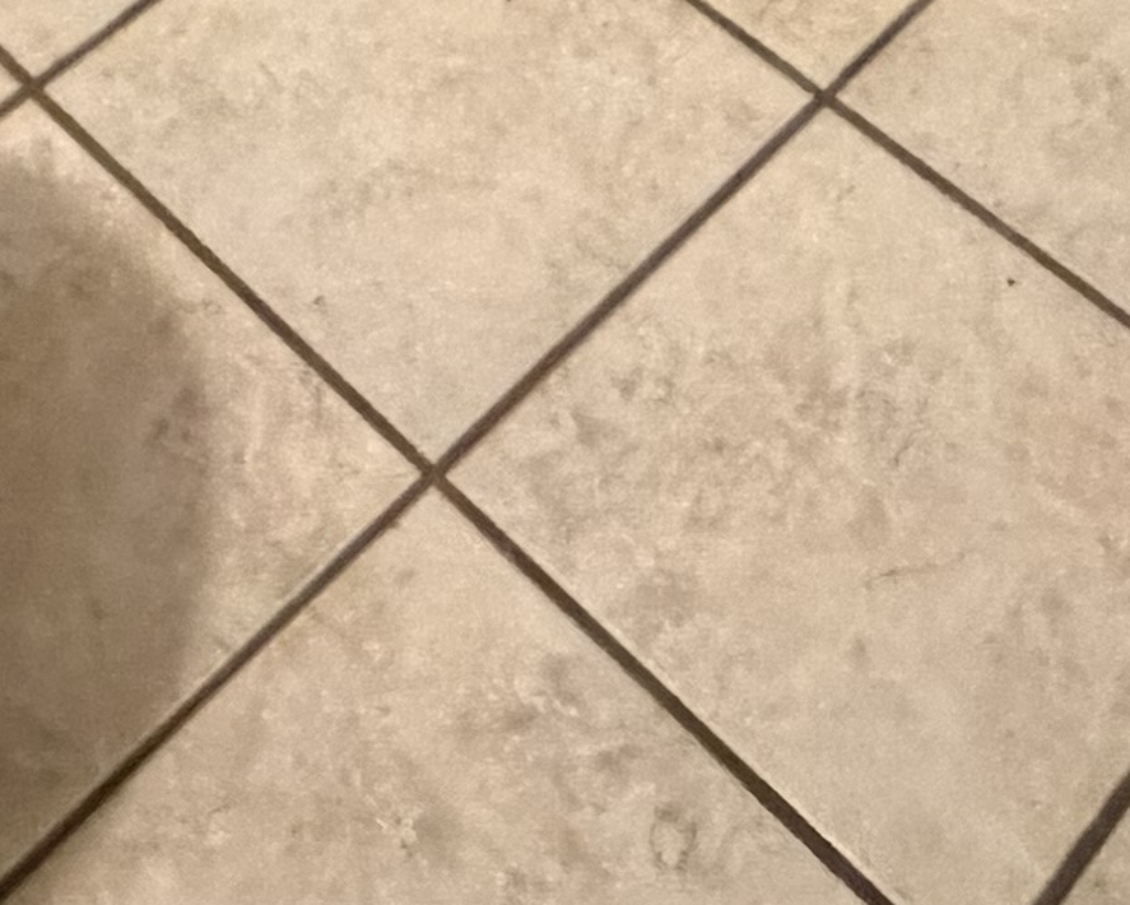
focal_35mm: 88
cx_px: 375
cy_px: -1476
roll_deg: +0.9
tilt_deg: -17.6
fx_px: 2944
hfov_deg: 21.6
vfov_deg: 12.3
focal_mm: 2.22
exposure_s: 1/40
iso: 1000
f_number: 2.2
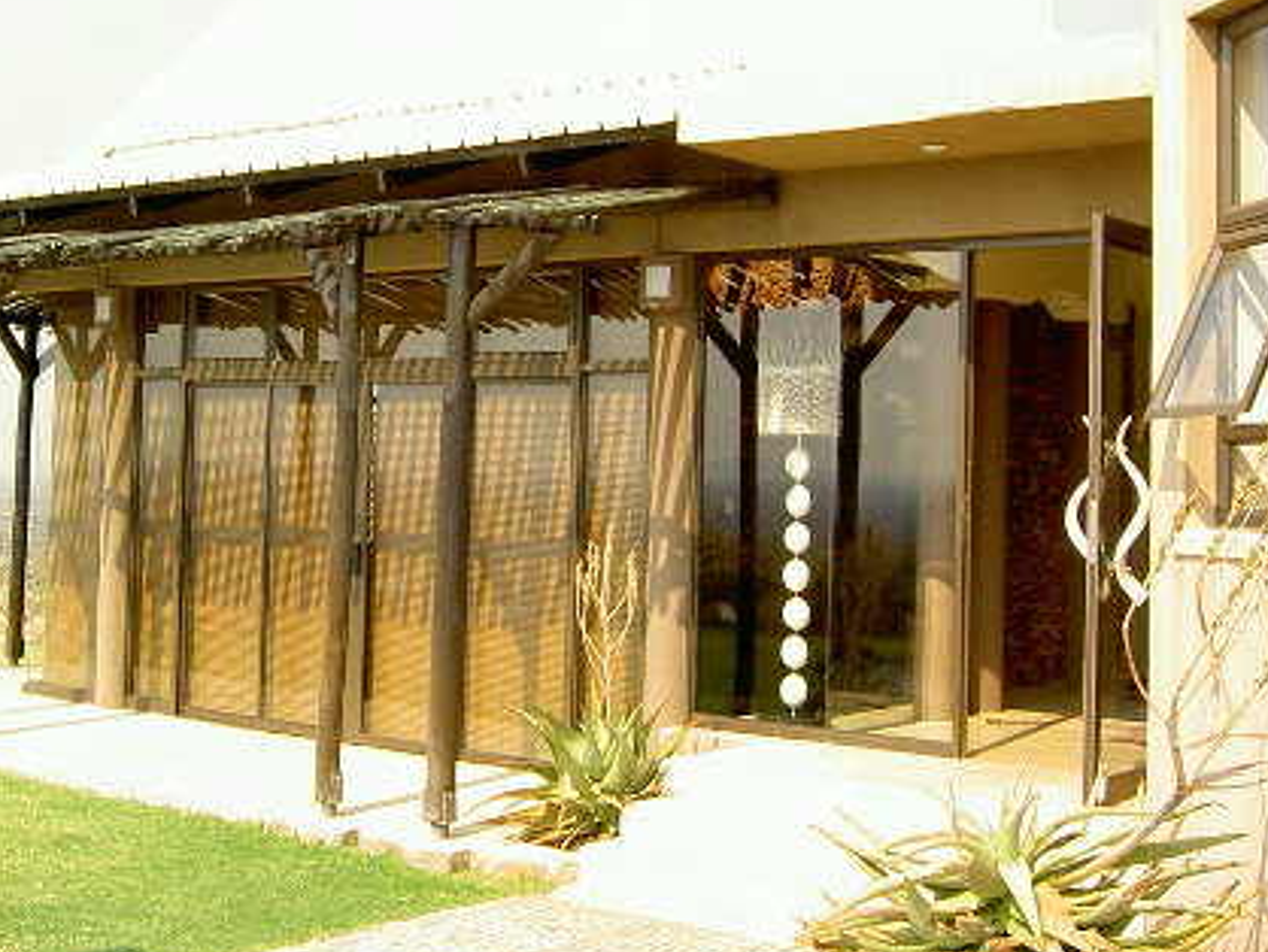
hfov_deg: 36.5
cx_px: 455
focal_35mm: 52
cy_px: 388
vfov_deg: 28.0
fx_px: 1906
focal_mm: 5.6
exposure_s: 1/125
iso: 50
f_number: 4.7
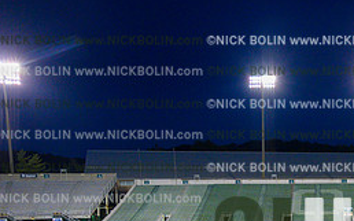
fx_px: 530
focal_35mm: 55
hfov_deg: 35.0
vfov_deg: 21.9
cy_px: 262
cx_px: 311
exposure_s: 1/1000
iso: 4000
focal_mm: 24
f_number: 4
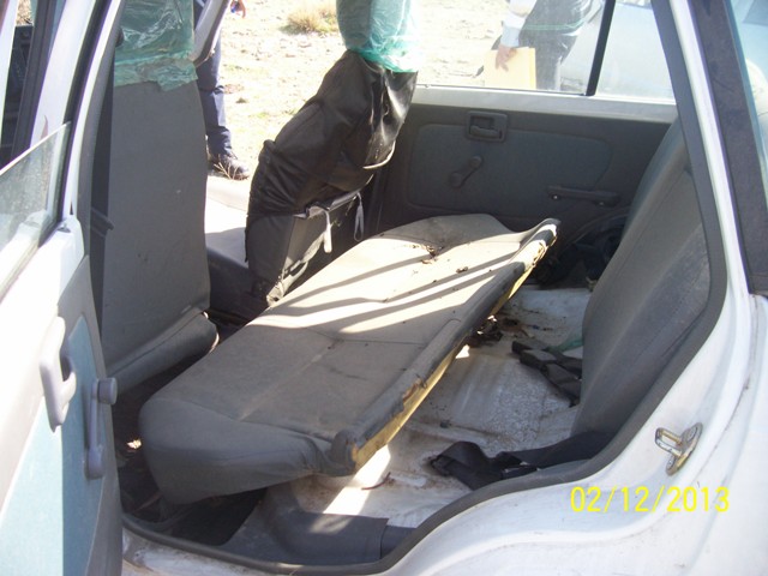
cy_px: 288
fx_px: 754
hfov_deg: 54.0
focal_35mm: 34
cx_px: 384
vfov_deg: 41.8
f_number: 2.7
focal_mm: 5.6
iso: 80
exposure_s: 1/236
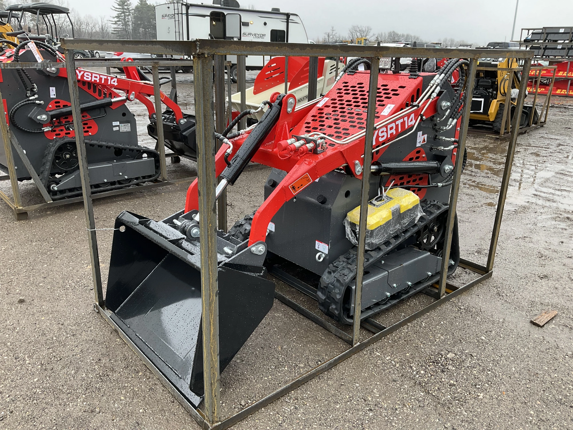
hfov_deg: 61.7
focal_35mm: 29
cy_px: 215
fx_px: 480
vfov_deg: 48.2
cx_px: 286
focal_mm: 3
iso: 25
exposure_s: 1/122
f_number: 1.8
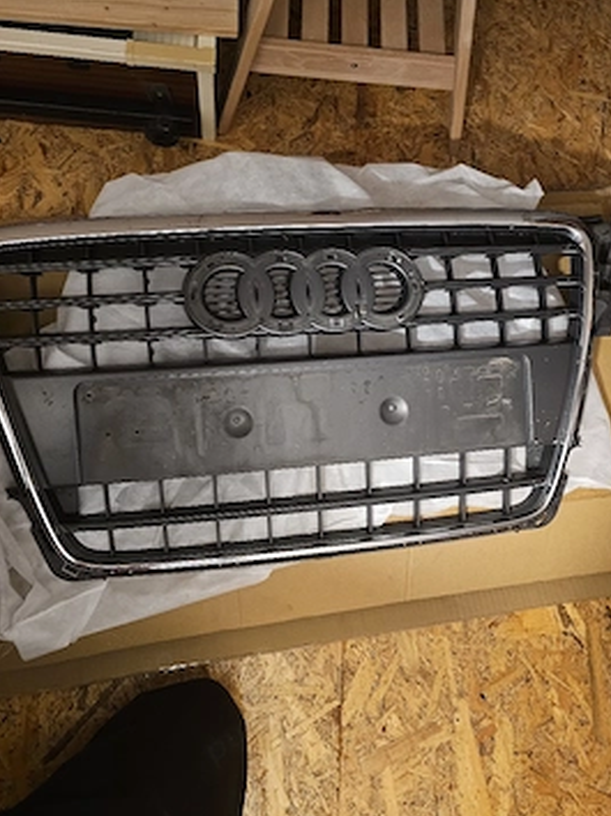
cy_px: 373
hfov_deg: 53.0
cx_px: 325
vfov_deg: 67.2
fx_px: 613
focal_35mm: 26
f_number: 1.7
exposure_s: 1/25.1
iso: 640
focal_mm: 6.3
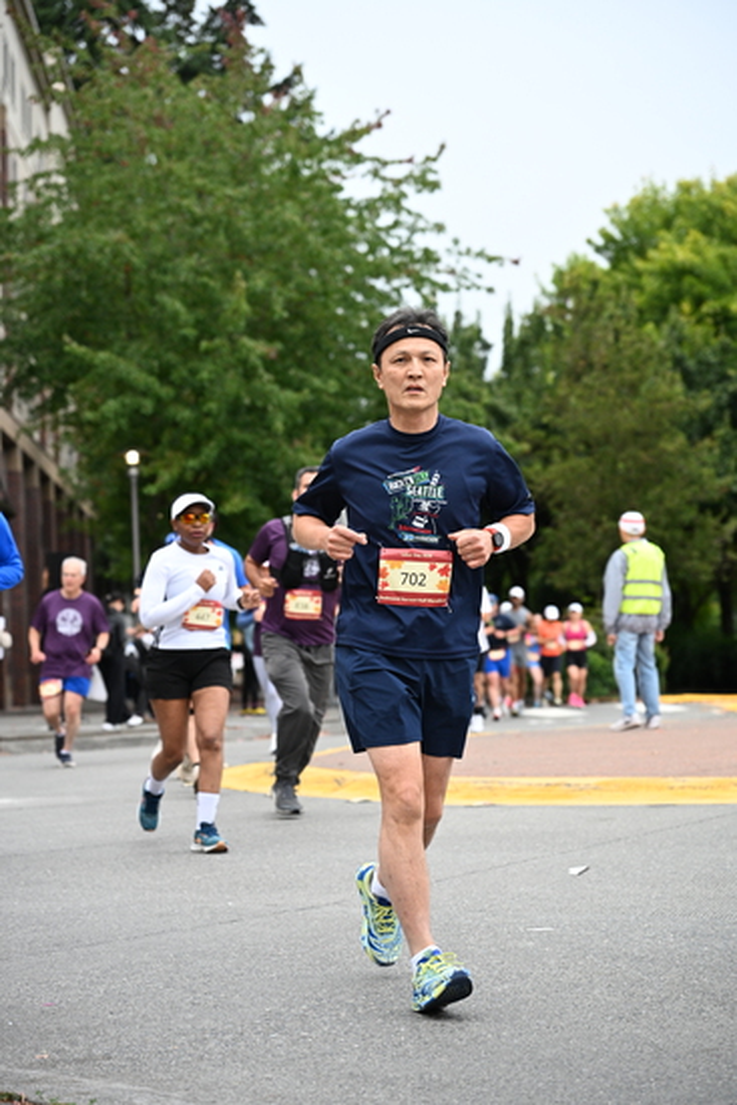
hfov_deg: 16.1
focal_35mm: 85
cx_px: 368
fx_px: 2608
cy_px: 552
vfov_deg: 23.9
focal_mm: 85
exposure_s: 1/800
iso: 1600
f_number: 4
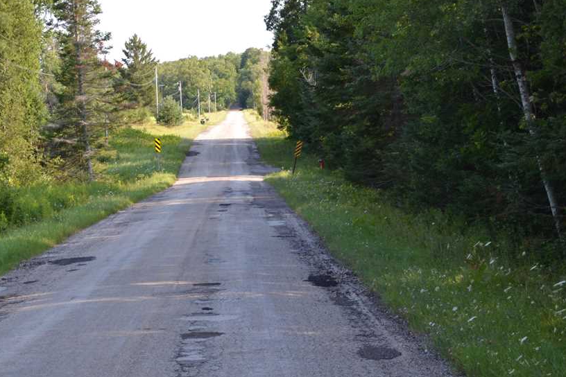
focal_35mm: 113
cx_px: 186
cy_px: 144
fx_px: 1776
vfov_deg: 12.1
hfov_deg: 18.1
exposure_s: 1/125
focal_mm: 48
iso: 110
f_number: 5.3
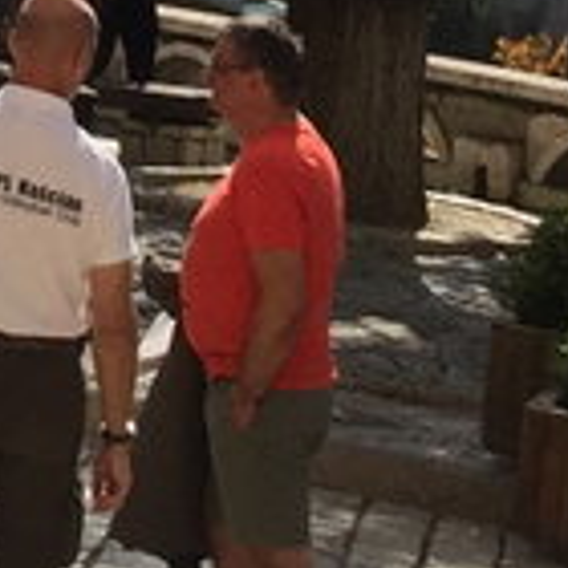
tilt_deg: +3.0
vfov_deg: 7.7
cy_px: -576
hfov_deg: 7.4
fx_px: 4066
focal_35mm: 219
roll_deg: -5.0
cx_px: -840
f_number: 2.2
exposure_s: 1/3968
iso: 32
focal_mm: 4.15
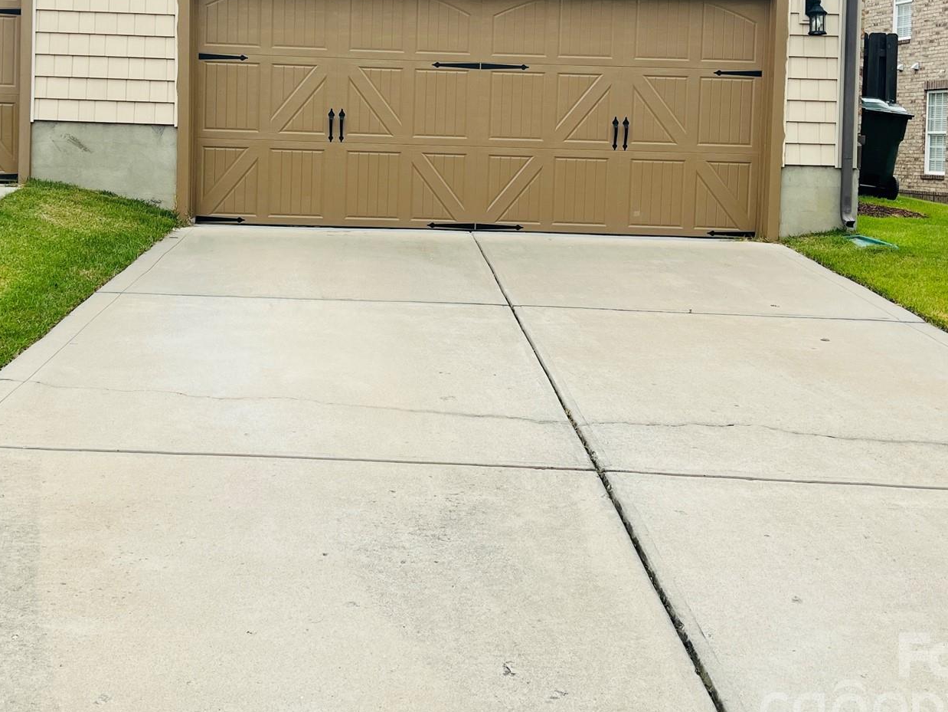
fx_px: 1178
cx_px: 409
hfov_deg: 43.7
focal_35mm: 43
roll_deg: -1.0
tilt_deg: -1.0
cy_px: 188
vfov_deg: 33.0
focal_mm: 5.7
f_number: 1.5
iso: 50
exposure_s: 1/1159
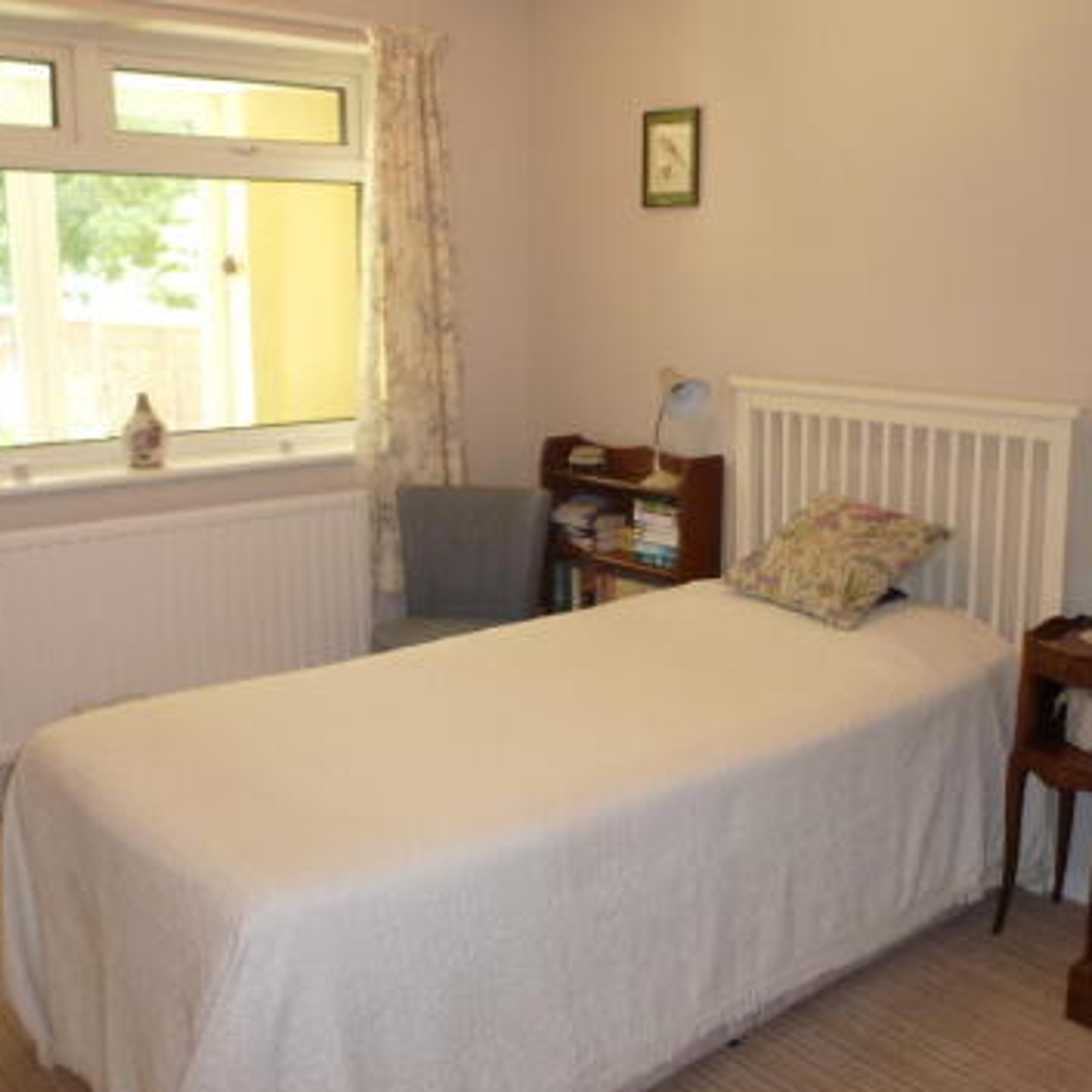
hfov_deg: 47.1
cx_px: 608
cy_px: 527
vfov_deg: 47.2
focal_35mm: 35
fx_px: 1249
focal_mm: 4.3
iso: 100
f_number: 3.3
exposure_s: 1/15
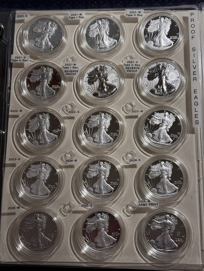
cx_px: 102
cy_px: 136
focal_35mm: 48
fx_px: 377
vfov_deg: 39.7
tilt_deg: -79.9
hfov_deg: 30.3
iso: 64
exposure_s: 1/60
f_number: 1.78
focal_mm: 6.76
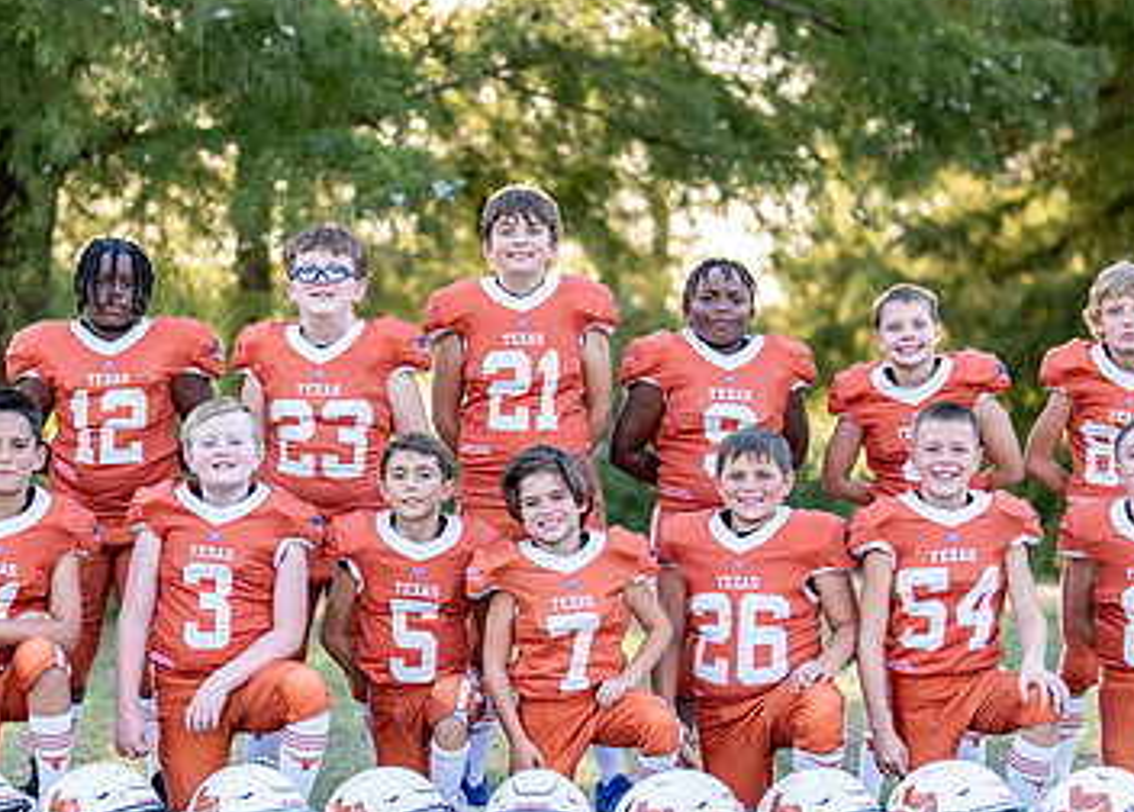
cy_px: 529
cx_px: 511
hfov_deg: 19.0
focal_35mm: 105
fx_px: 3384
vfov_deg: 13.7
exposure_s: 1/800
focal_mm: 50
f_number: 1.2
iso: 100
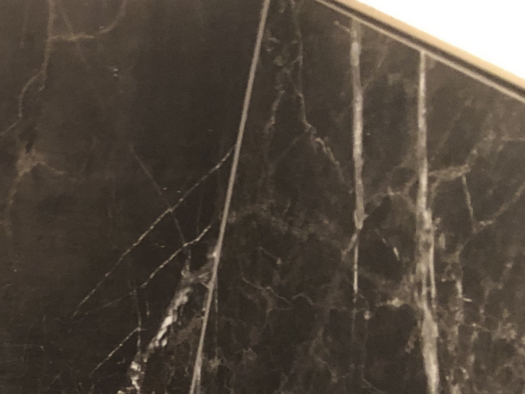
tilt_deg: -31.6
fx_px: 1350
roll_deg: +1.2
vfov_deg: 15.7
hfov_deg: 19.0
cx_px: -294
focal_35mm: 89
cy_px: 531
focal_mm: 3.99
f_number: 1.8
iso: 100
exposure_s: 1/5
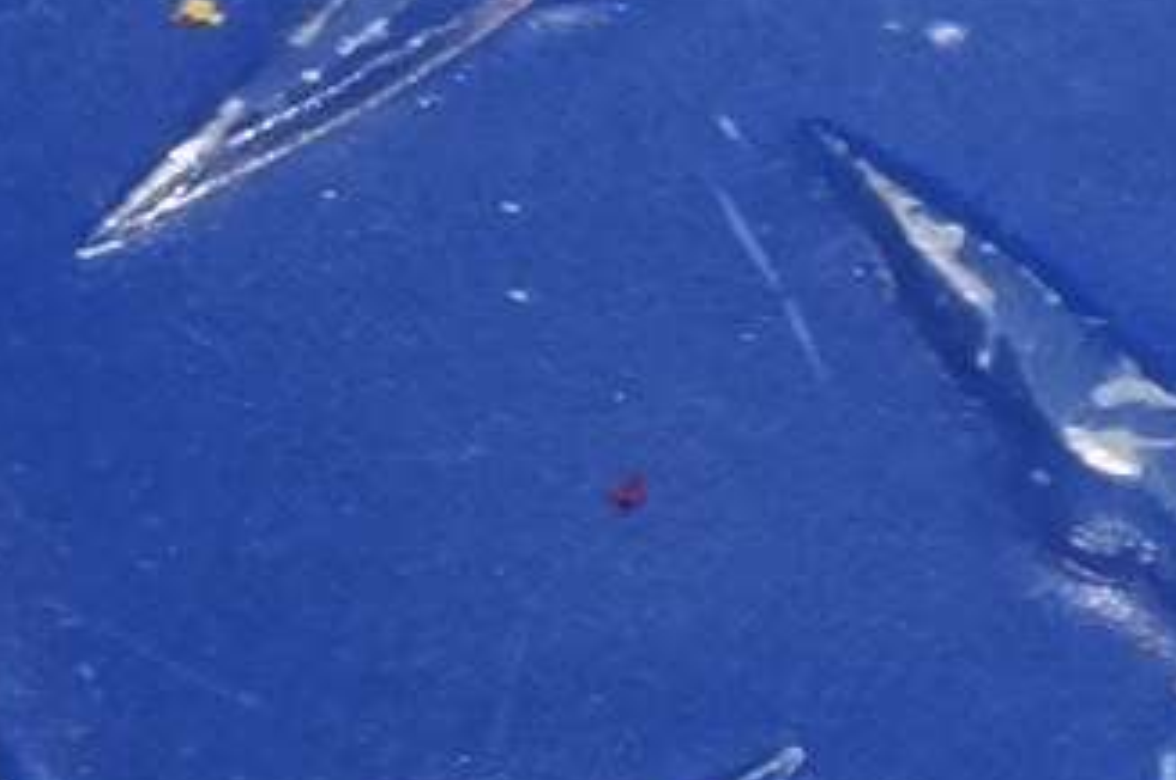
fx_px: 12093
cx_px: 4301
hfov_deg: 5.1
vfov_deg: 3.6
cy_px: -1941
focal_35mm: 371
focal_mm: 33
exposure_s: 1/8
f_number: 18
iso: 800
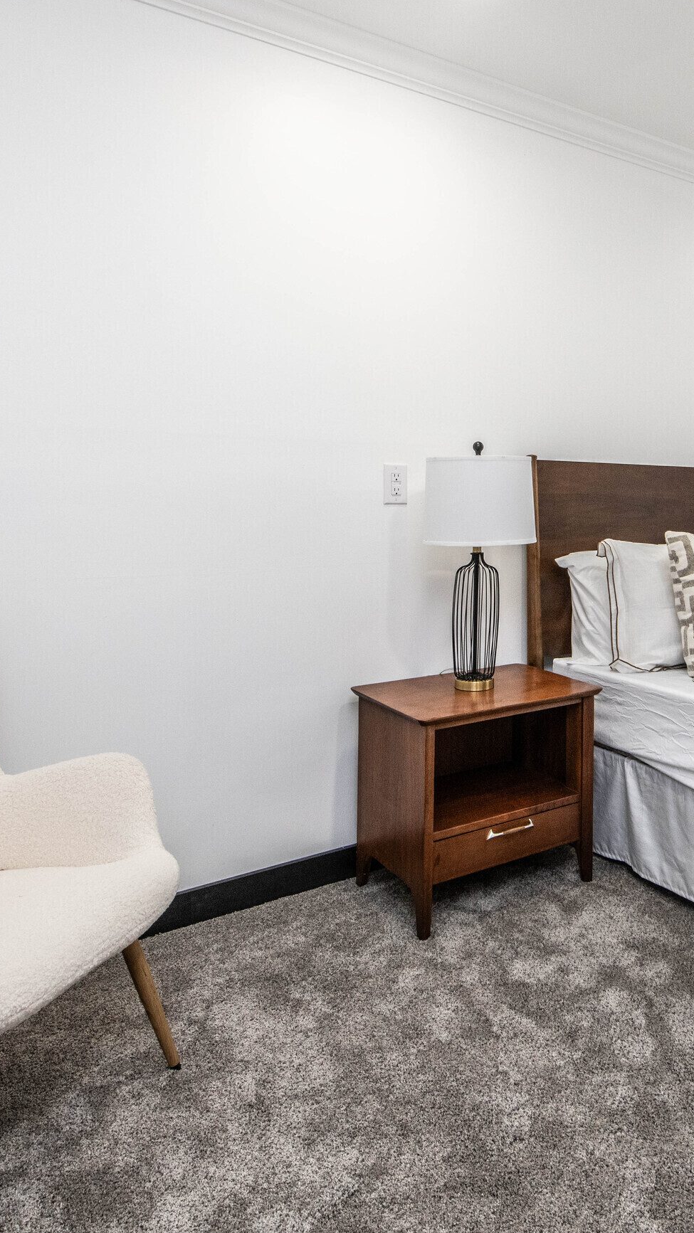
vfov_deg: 71.6
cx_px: 575
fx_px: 850
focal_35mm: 26
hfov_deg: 42.0
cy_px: 537
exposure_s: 1/30
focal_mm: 14
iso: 800
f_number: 10
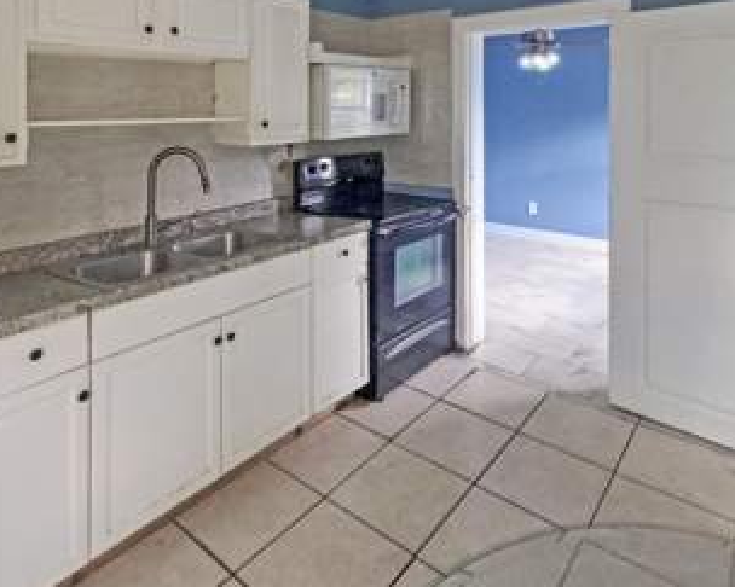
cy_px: 228
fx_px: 435
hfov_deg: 80.4
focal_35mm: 20
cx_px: 370
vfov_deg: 67.3
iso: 250
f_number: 2.2
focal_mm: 2.2
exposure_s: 1/60
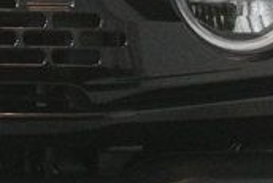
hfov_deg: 9.0
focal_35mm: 214
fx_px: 1624
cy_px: 68
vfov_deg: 6.4
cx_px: -305
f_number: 3.8
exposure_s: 1/125
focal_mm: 24
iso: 3200
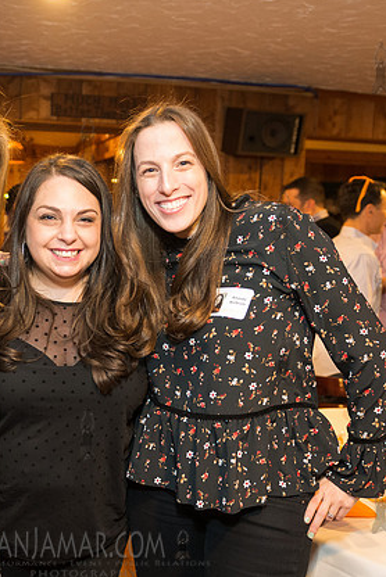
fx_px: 690
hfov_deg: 30.3
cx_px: 66
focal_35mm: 43
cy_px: 301
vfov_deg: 45.4
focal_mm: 24
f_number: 2.8
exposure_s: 1/100
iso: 3200
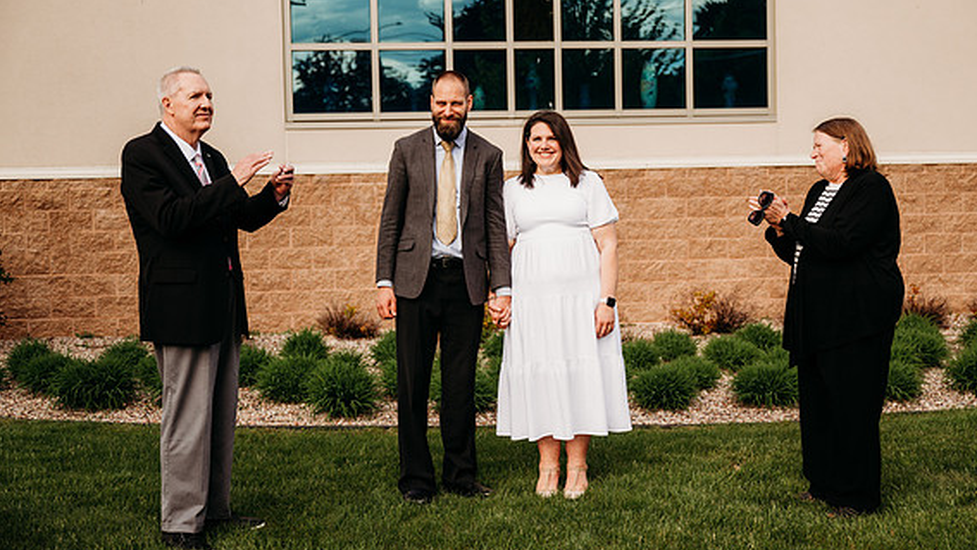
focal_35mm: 45
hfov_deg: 45.5
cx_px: 498
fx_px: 1166
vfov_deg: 26.5
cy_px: 259
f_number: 2.8
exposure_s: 1/1600
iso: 200
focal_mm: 42
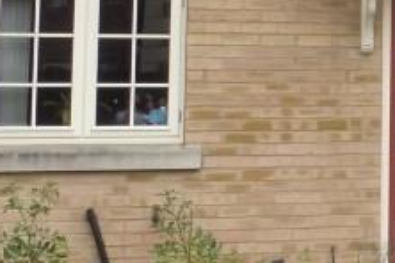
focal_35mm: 115
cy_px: -64
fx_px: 1262
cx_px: 559
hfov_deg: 16.5
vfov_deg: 11.6
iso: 100
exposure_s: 1/200
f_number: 4
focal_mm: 4.3
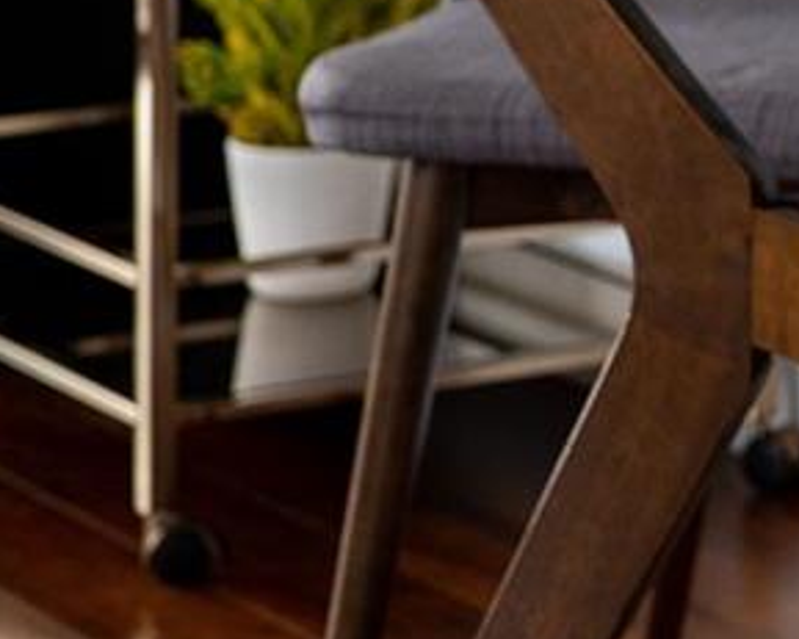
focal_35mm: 260
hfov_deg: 7.3
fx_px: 6146
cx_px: 1275
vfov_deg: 5.9
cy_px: -72
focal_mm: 50
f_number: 3.5
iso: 640
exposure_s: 1/80
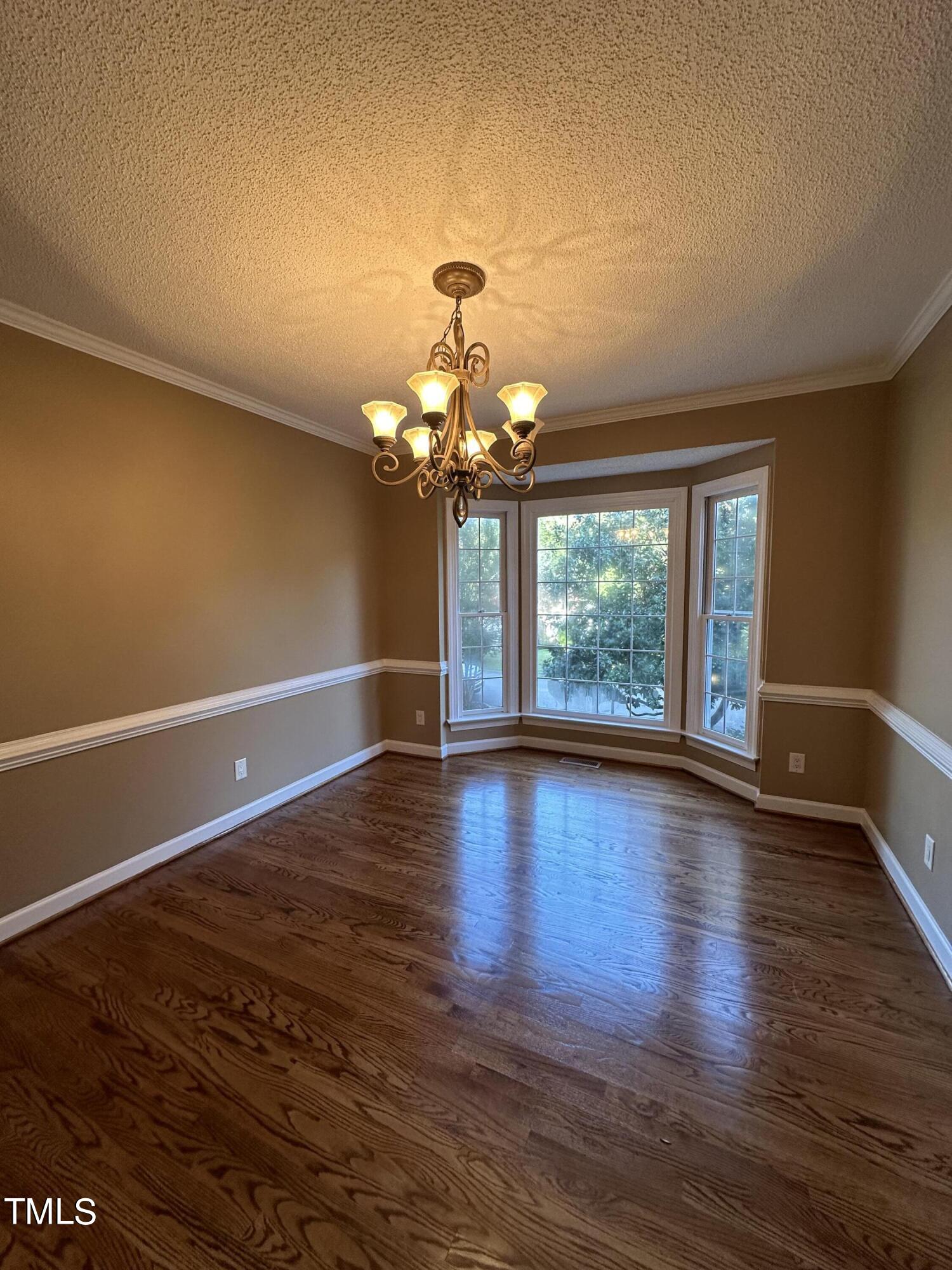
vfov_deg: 102.1
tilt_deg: -5.2
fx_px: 513
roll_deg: -0.5
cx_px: 476
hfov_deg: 85.7
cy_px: 635
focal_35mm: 14
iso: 160
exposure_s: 1/120
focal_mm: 2.22
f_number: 2.2
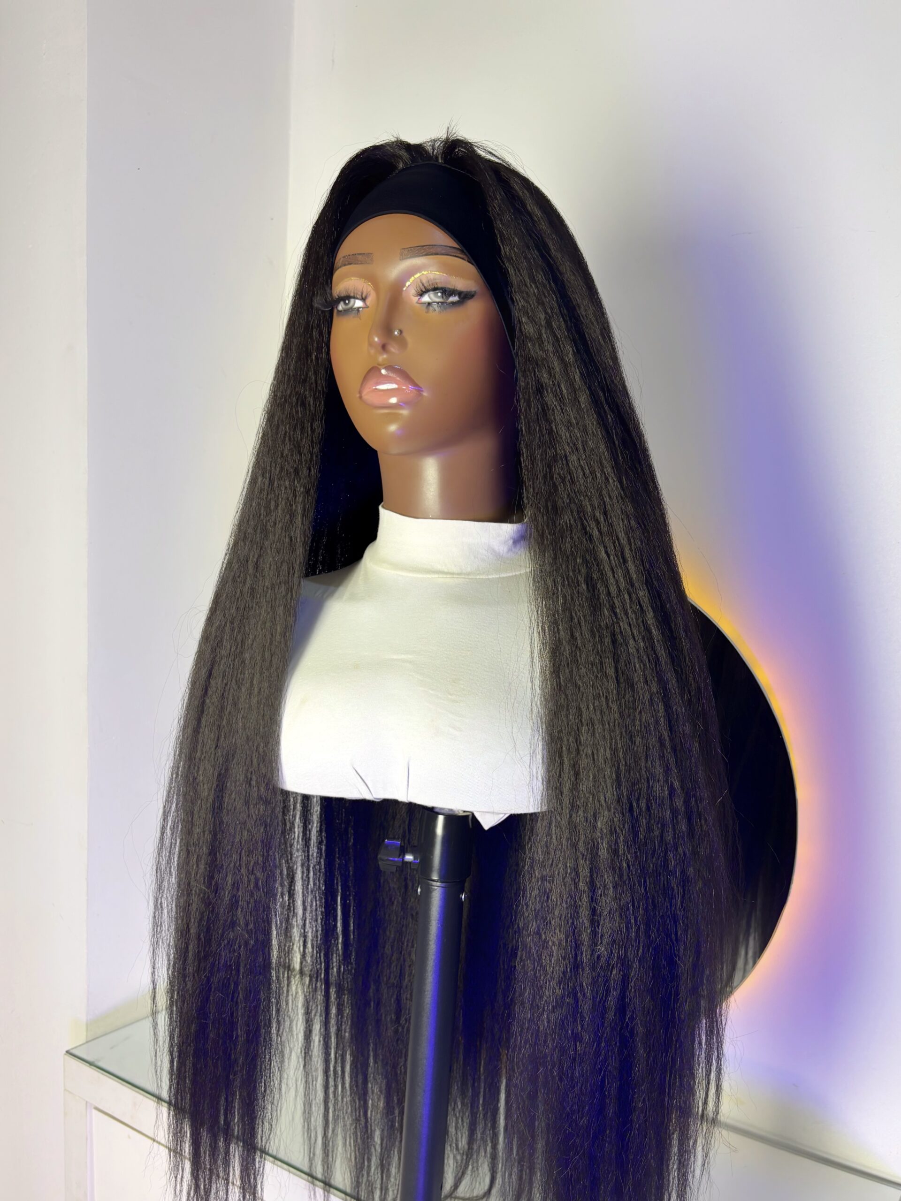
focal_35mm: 26
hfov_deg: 53.1
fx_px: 902
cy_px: 600
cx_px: 450
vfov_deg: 67.3
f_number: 1.6
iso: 100
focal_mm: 5.96
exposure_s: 1/100
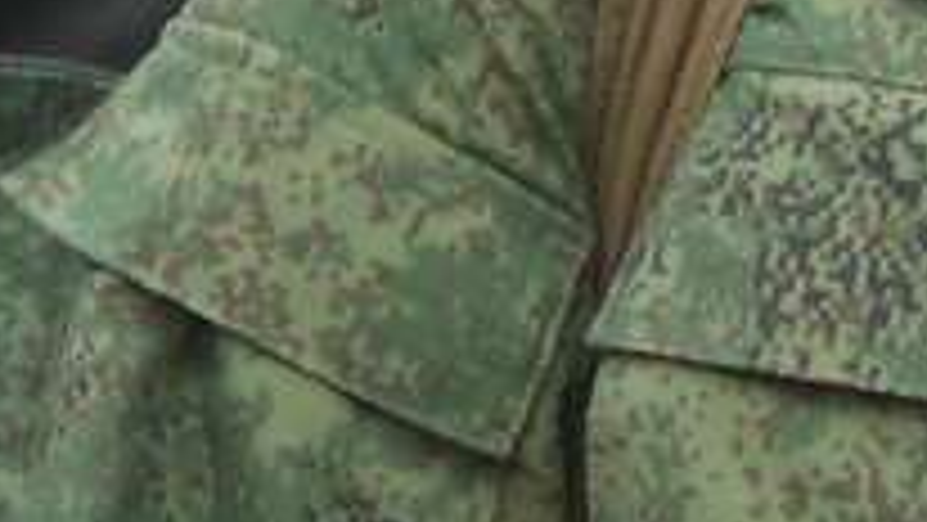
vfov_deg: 2.2
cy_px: -396
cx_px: 1030
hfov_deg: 4.0
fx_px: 13301
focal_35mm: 541
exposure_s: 1/200
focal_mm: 16.86
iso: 64
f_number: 3.4
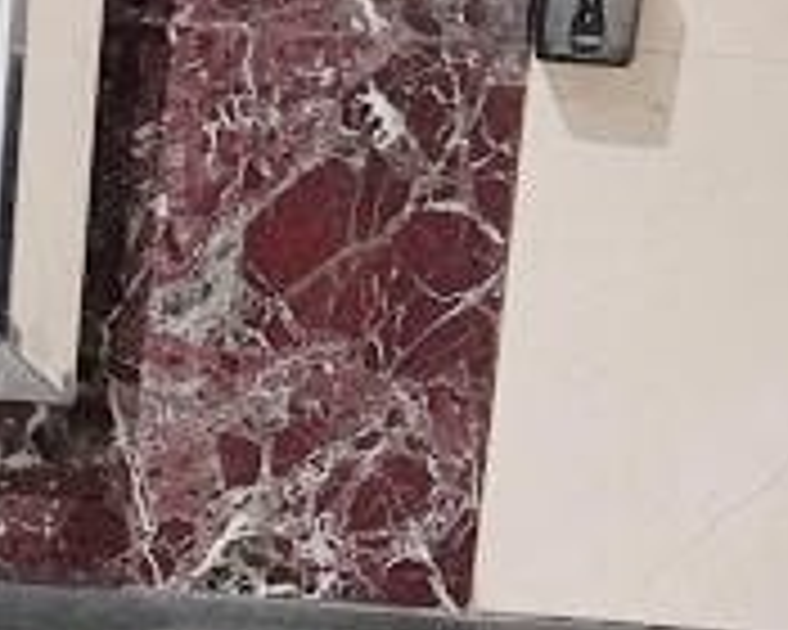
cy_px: 1210
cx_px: -617
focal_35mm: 193
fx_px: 4501
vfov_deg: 7.7
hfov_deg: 9.5
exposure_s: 1/160
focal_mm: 30
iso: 10000
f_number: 2.8
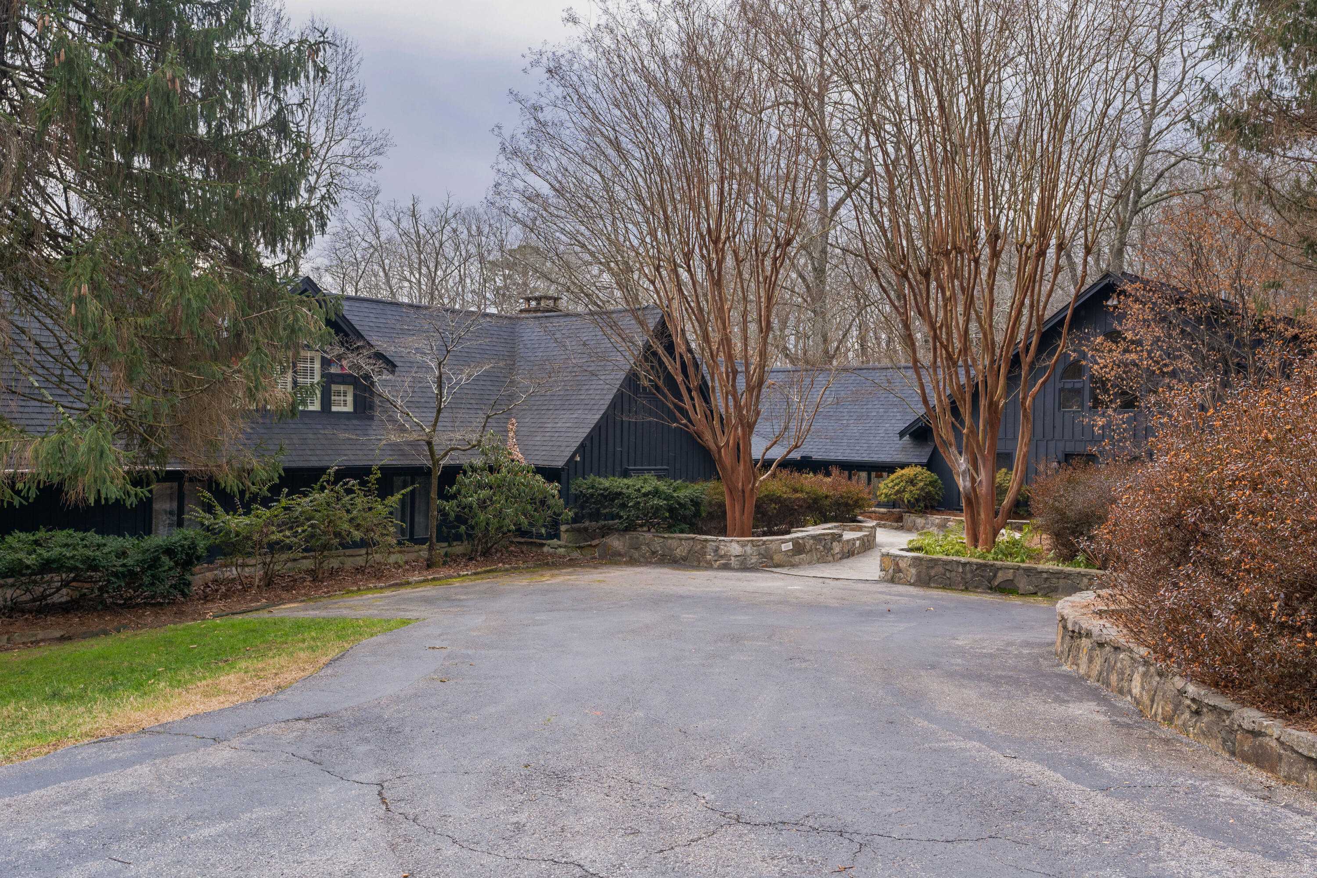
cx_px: 658
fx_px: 1061
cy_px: 439
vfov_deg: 44.9
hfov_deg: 63.7
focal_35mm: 29
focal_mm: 29
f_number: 7.1
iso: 320
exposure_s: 1/125
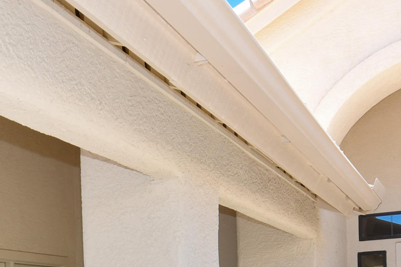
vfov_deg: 22.6
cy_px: 325
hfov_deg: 34.9
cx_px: 68
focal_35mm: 55
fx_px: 613
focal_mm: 11
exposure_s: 1/200
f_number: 7.1
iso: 100
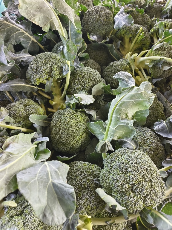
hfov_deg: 58.9
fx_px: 152
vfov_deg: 73.9
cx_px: 86
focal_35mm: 23
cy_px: 115
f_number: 1.75
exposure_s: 1/100
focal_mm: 5.5
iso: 294
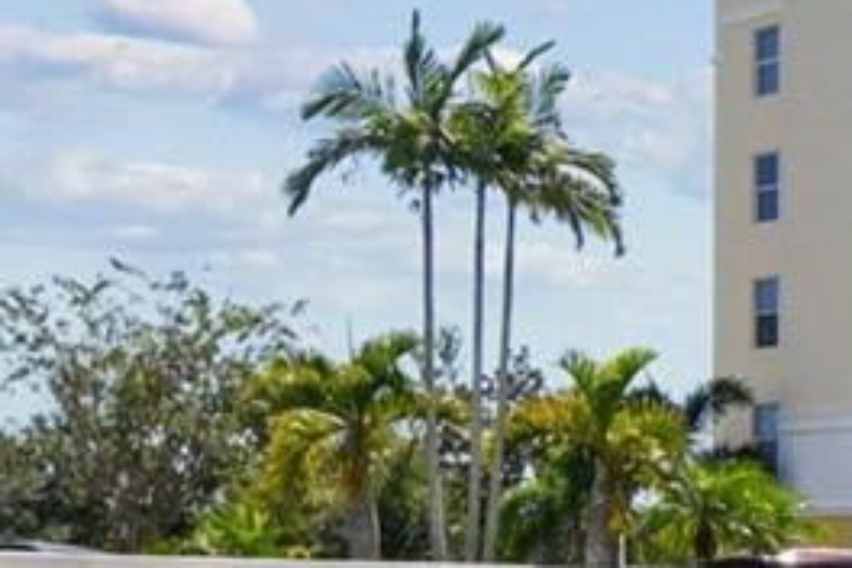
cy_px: 545
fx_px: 2153
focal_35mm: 91
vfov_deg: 14.8
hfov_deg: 18.5
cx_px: 1446
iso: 100
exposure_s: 1/200
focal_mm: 10
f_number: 7.1
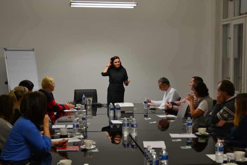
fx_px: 371
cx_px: 124
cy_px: 82
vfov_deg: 25.1
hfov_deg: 36.9
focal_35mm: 54
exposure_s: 1/15
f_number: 5
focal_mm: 36
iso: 560
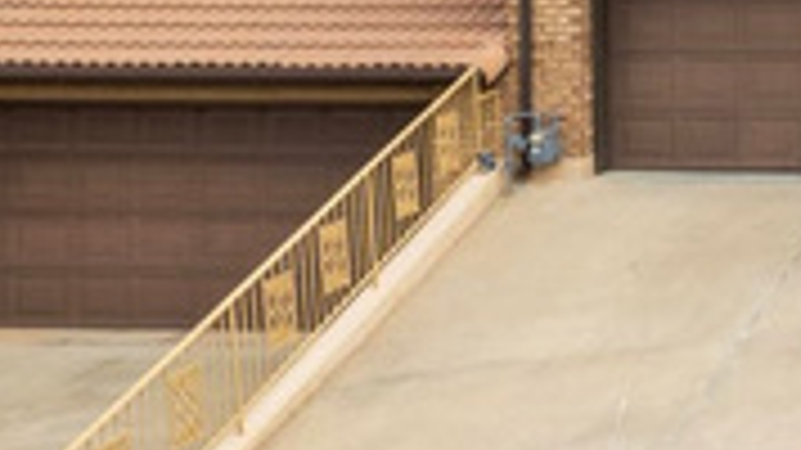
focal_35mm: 83
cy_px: -220
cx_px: 1328
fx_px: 1762
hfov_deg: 20.4
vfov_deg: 13.7
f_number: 2.8
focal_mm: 8.38
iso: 100
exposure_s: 1/120
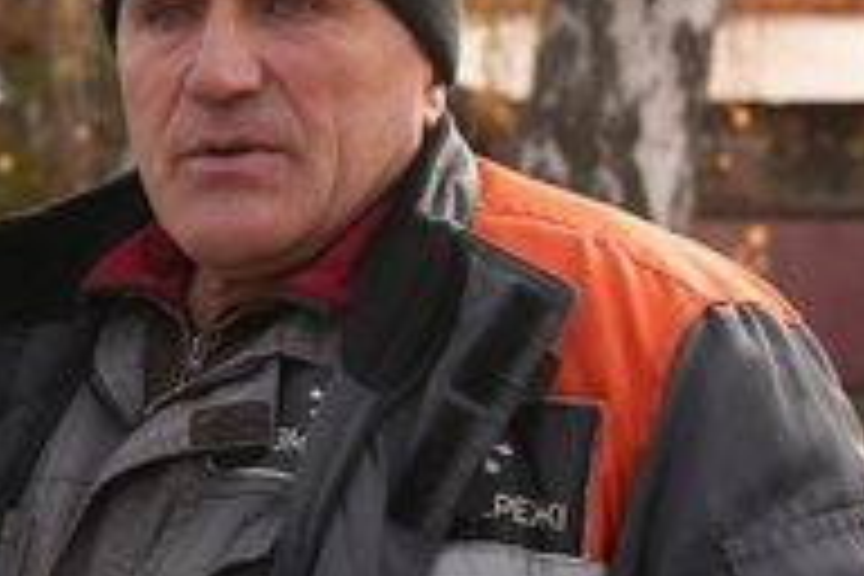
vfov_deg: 18.7
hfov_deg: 27.1
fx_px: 1752
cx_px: 166
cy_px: 250
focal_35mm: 73
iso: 320
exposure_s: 1/1600
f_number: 3.5
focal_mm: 35
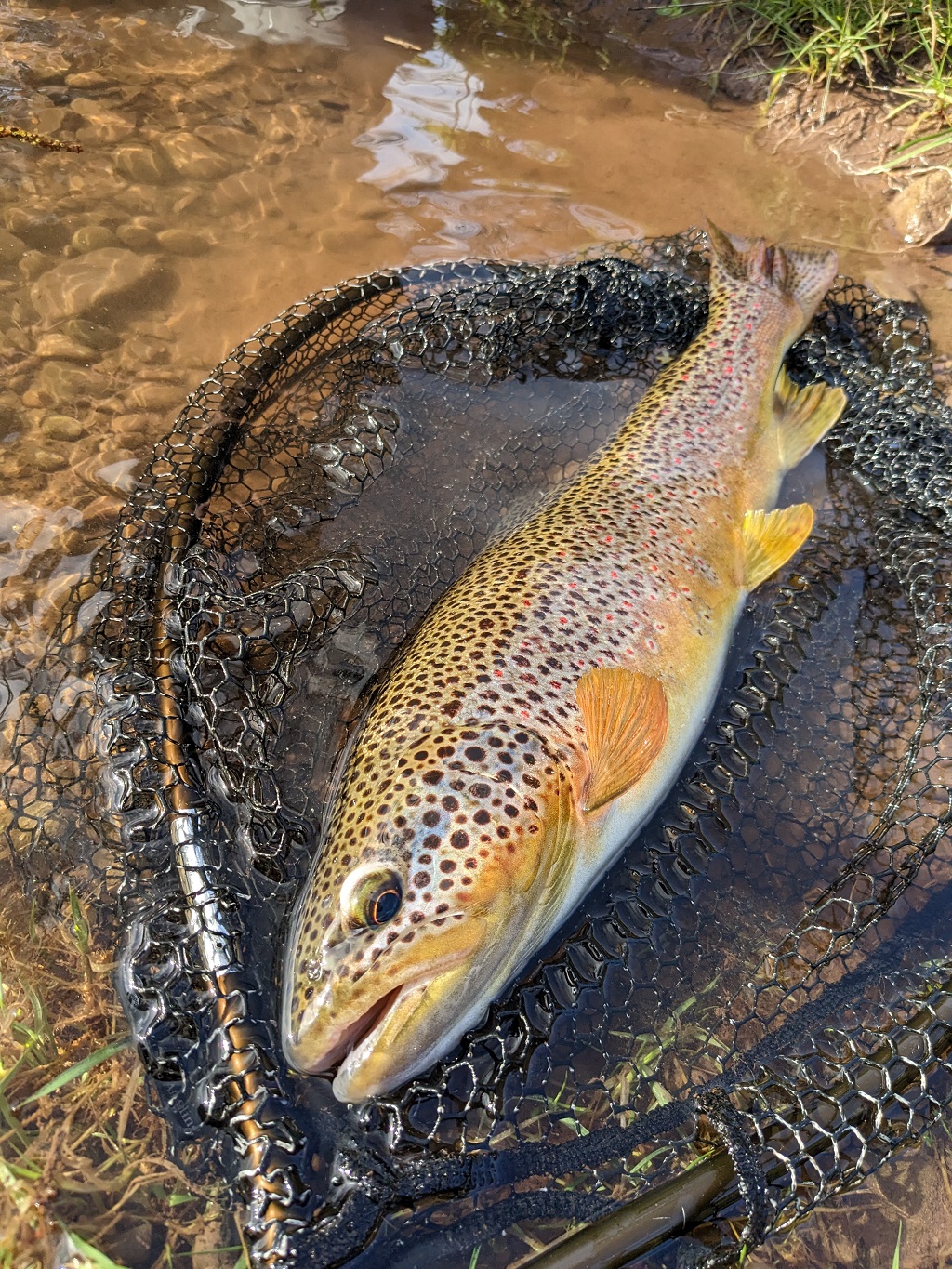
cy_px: 634
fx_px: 990
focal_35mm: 27
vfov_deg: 65.3
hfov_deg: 51.4
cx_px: 476
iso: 50
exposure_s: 1/779
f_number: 1.73
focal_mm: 4.38
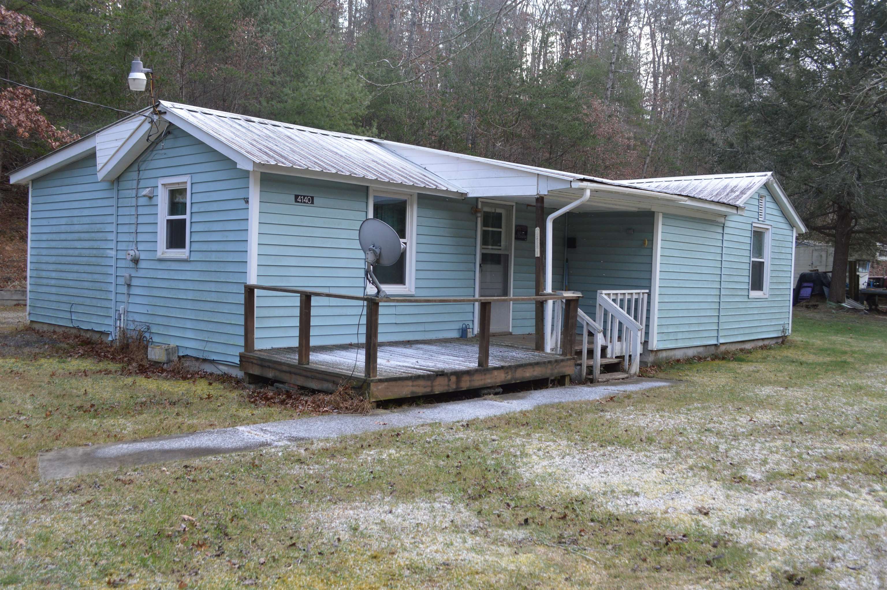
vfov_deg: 39.9
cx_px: 444
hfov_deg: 57.3
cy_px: 295
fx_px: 812
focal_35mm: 33
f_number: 5.6
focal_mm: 22
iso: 250
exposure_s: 1/125
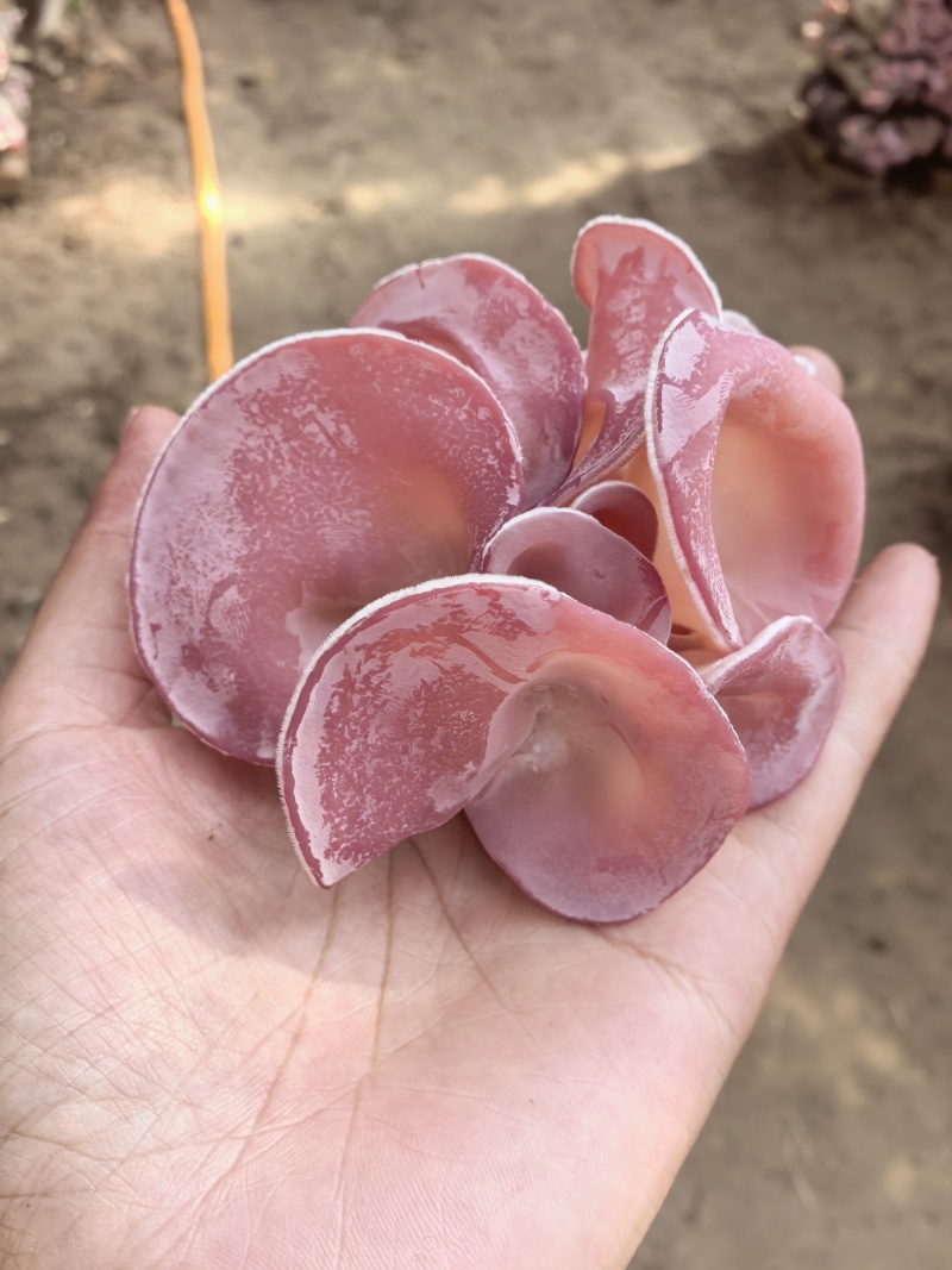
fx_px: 990
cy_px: 635
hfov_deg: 51.3
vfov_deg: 65.3
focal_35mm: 27
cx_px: 476
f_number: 4
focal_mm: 6.98
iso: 3200
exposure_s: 1/132
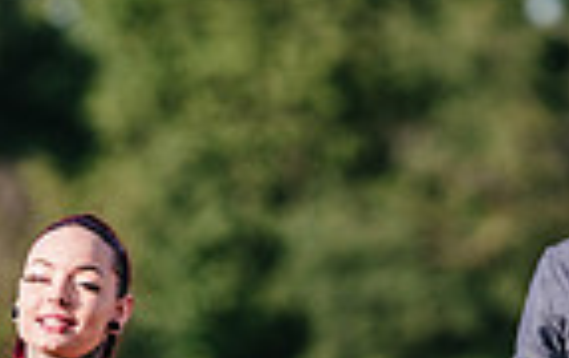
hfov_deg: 2.3
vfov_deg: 1.4
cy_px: 558
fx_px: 14217
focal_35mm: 915
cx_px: 475
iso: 64
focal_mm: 200
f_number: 3.5
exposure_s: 1/500
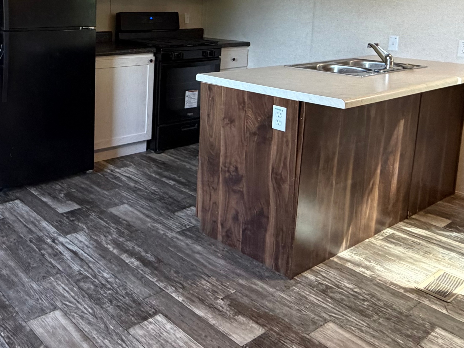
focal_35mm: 35
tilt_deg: -8.2
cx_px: 102
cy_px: 65
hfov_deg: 49.9
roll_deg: +1.1
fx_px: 469
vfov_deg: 39.0
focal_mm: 2.22
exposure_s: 1/60
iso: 320
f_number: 2.2
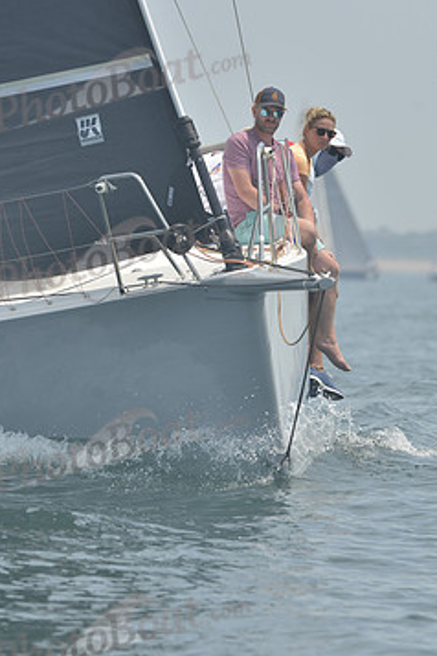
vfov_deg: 5.3
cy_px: 324
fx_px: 7101
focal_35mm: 390
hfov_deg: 3.5
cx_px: 347
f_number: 7.1
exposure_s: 1/1000
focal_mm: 240
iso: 280
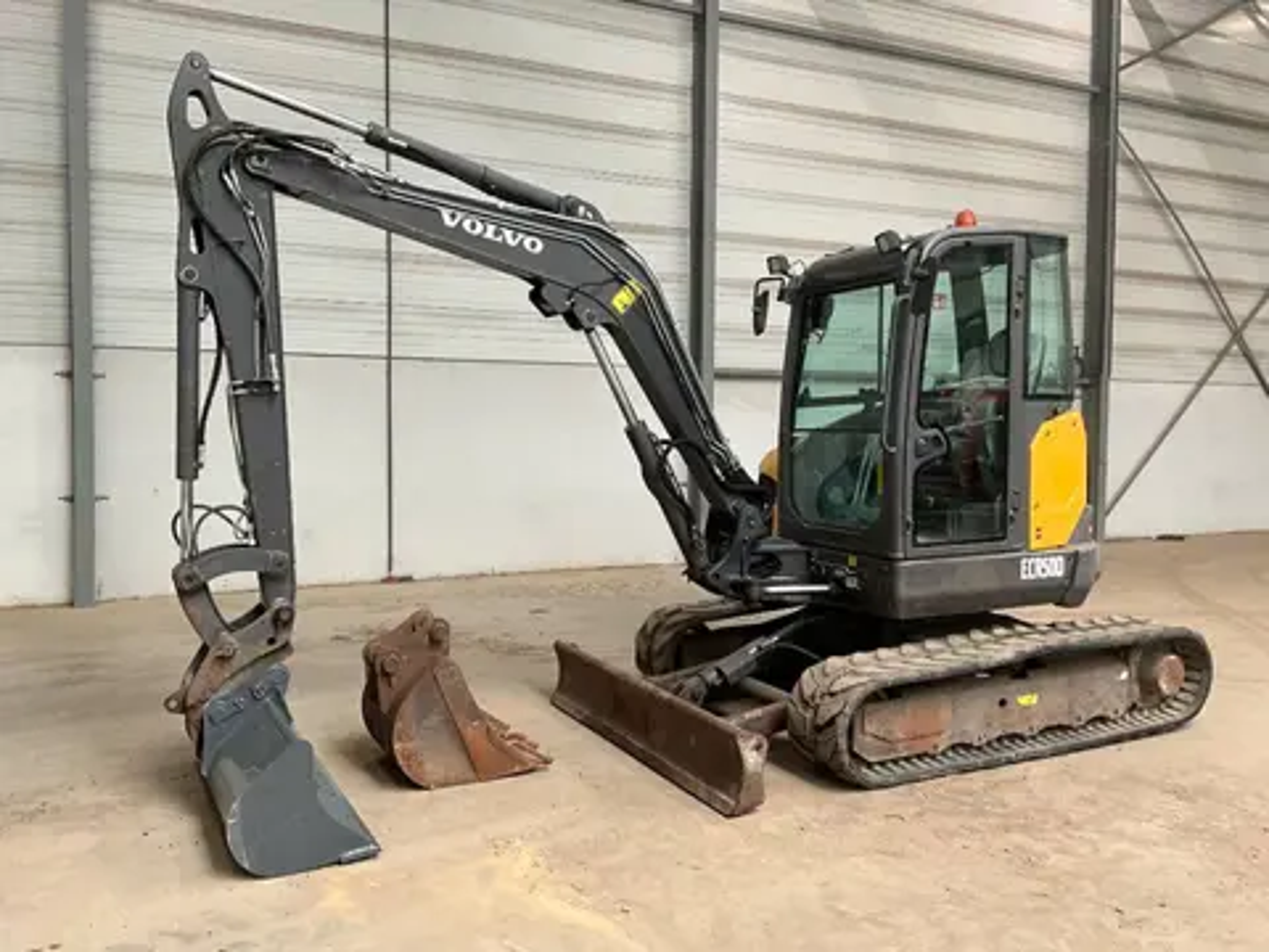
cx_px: 634
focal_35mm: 29
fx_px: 1063
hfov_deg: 61.7
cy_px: 476
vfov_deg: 48.2
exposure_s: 1/67
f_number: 1.8
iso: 64
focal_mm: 3
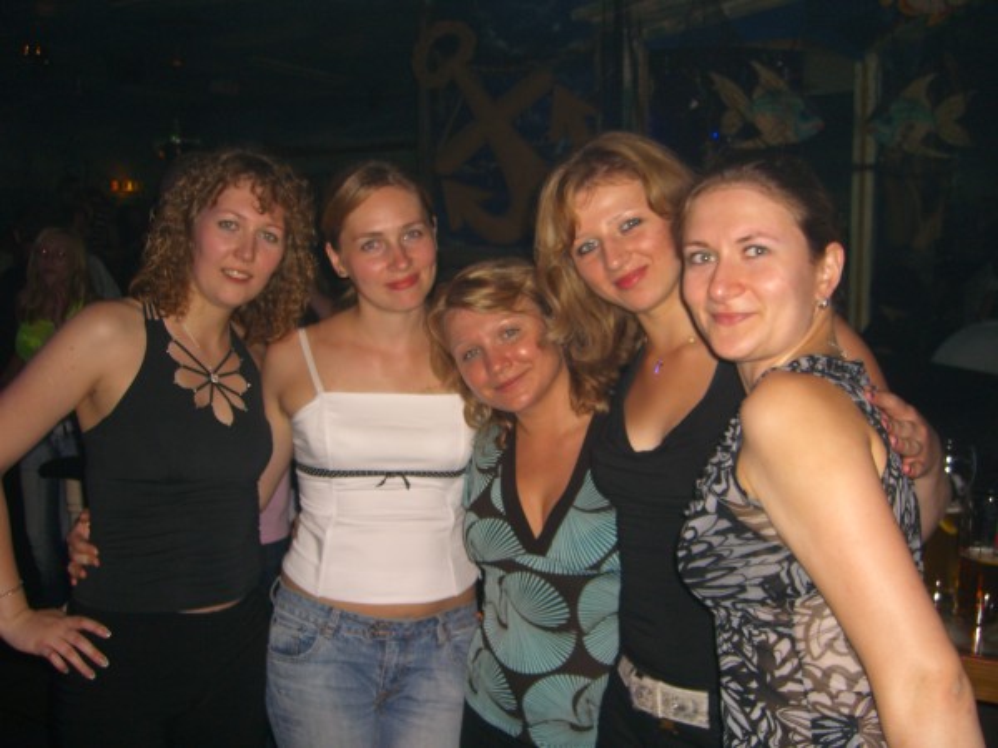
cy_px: 374
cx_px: 499
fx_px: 1096
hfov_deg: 49.0
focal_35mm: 38
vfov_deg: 37.7
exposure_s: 1/60
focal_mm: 7.9
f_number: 2.8
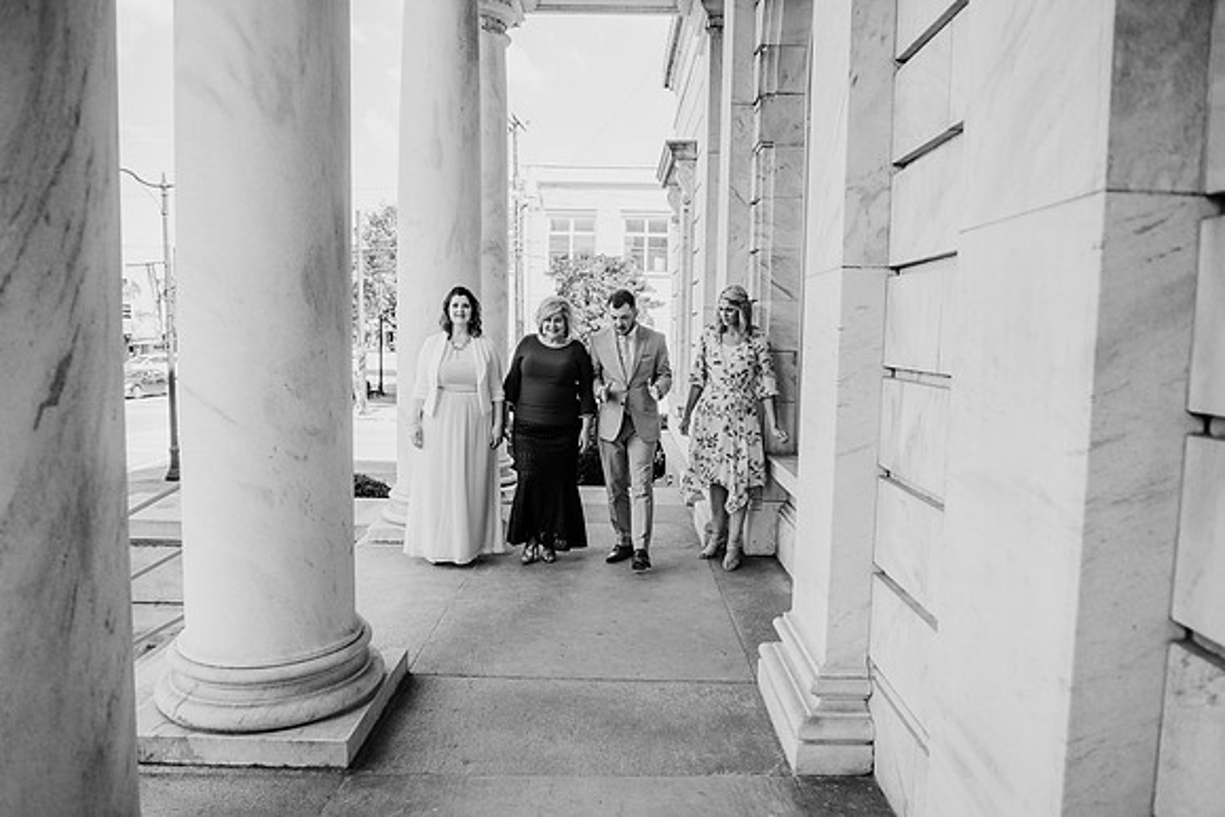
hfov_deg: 73.7
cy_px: 408
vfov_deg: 53.2
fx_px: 817
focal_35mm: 24
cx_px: 612
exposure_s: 1/640
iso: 250
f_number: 3.2
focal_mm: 24
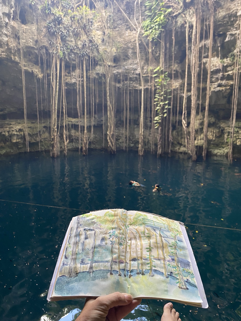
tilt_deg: -9.3
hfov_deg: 53.1
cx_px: 120
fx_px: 241
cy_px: 160
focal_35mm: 26
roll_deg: +0.9
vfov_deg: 67.3
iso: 125
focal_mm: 4.25
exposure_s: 1/92
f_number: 1.8
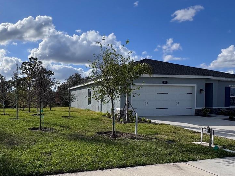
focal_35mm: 31
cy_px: 108
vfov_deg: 45.1
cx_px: 71
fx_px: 210
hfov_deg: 56.5
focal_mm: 2.22
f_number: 2.2
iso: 50
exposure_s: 1/3717
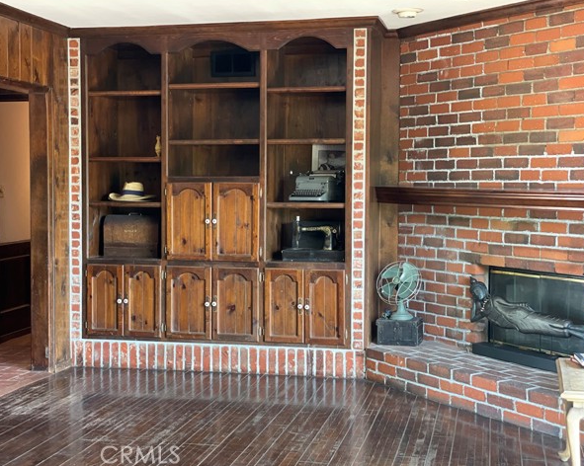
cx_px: 283
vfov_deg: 27.6
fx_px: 950
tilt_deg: -1.4
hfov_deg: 34.2
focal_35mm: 55
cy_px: 232
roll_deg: +0.0
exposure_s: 1/40
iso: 200
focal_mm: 6
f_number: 2
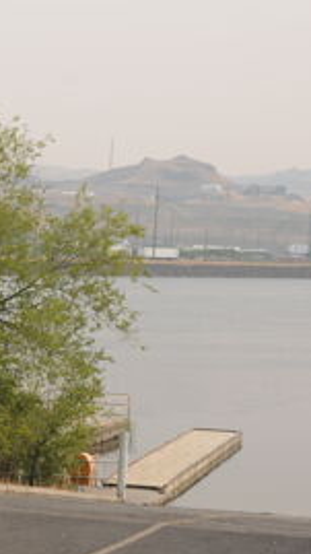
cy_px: 397
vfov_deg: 19.5
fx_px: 1600
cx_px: -350
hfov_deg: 10.1
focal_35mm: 109
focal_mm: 35
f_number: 10
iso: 200
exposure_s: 1/320
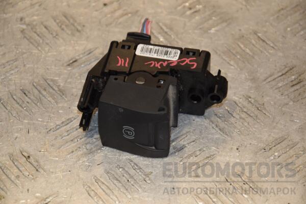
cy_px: 102
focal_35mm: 158
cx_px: 153
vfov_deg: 8.7
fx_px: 1339
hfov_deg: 13.0
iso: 800
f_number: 7.1
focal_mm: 105
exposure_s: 1/200
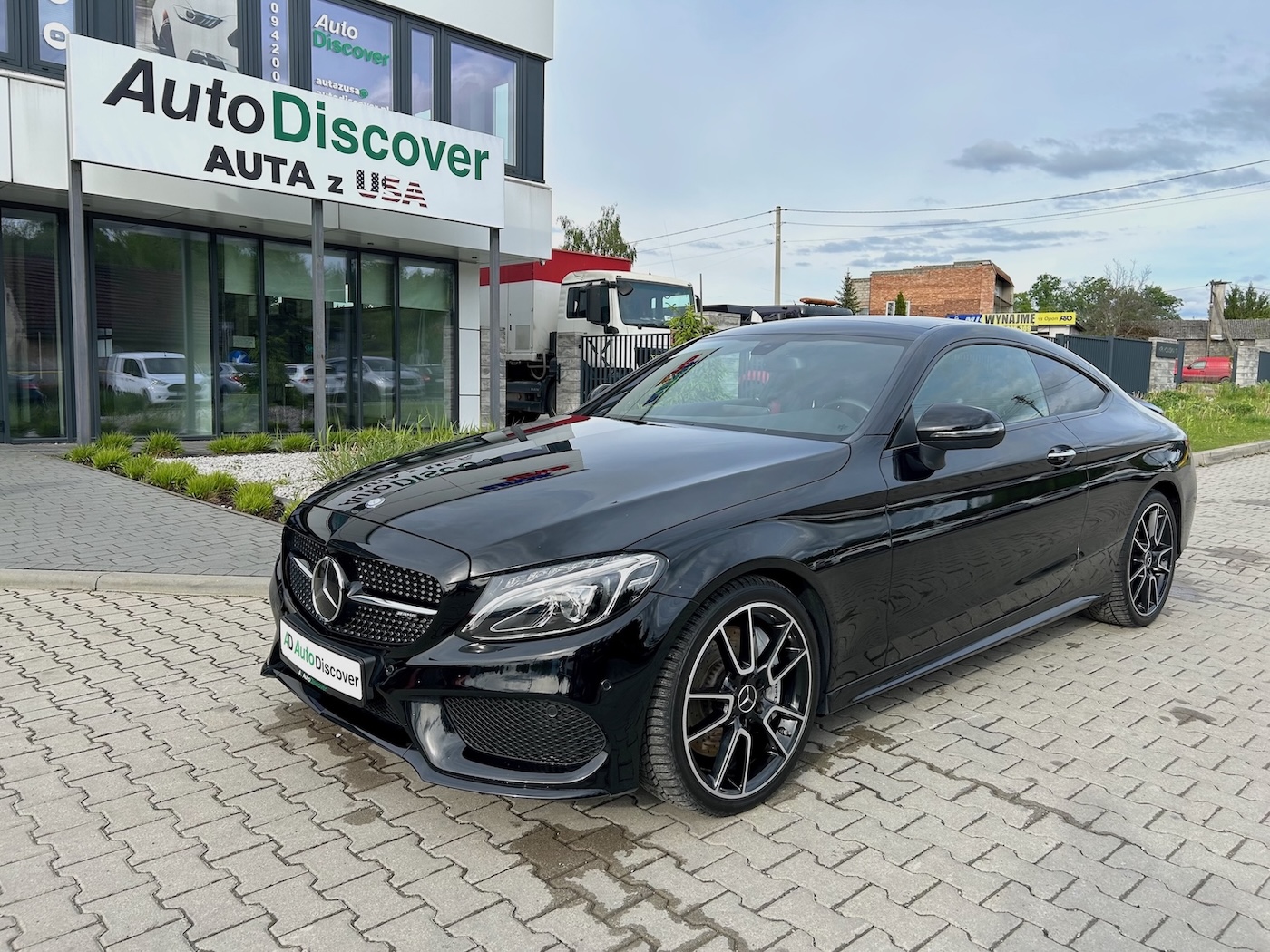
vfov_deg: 53.1
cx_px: 635
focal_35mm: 26
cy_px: 476
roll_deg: +0.1
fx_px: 954
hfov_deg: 67.3
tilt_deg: -5.5
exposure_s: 1/1901
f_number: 1.5
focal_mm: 5.7
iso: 50
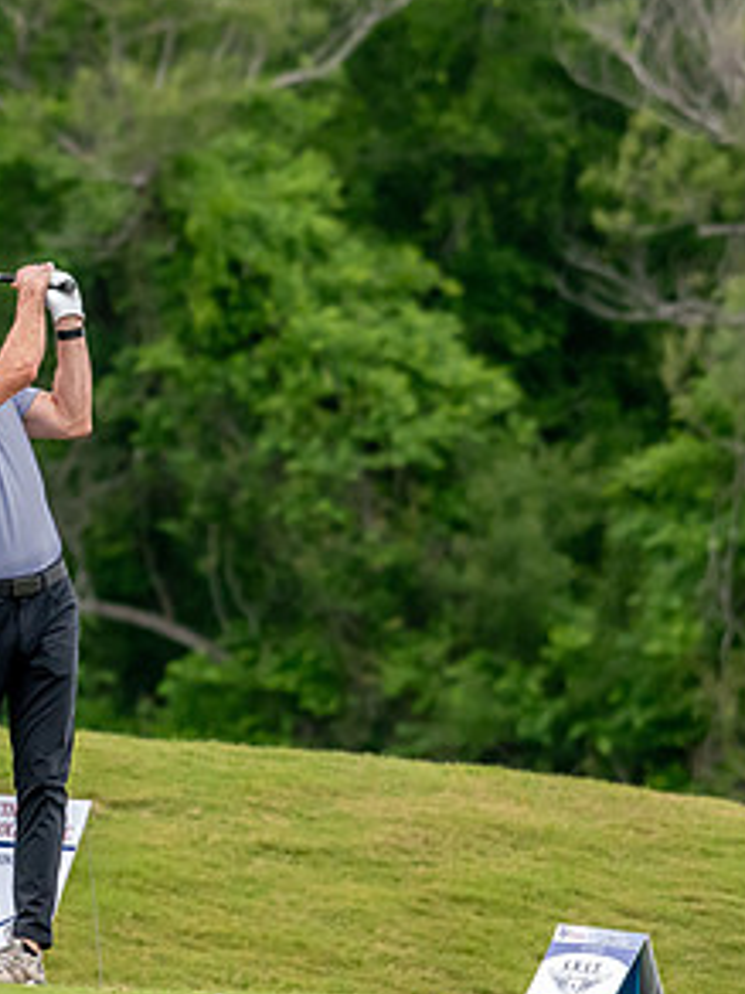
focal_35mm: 831
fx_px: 23846
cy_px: 420
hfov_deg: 1.8
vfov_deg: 2.4
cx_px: -180
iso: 1800
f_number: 5.6
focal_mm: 290
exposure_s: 1/2000
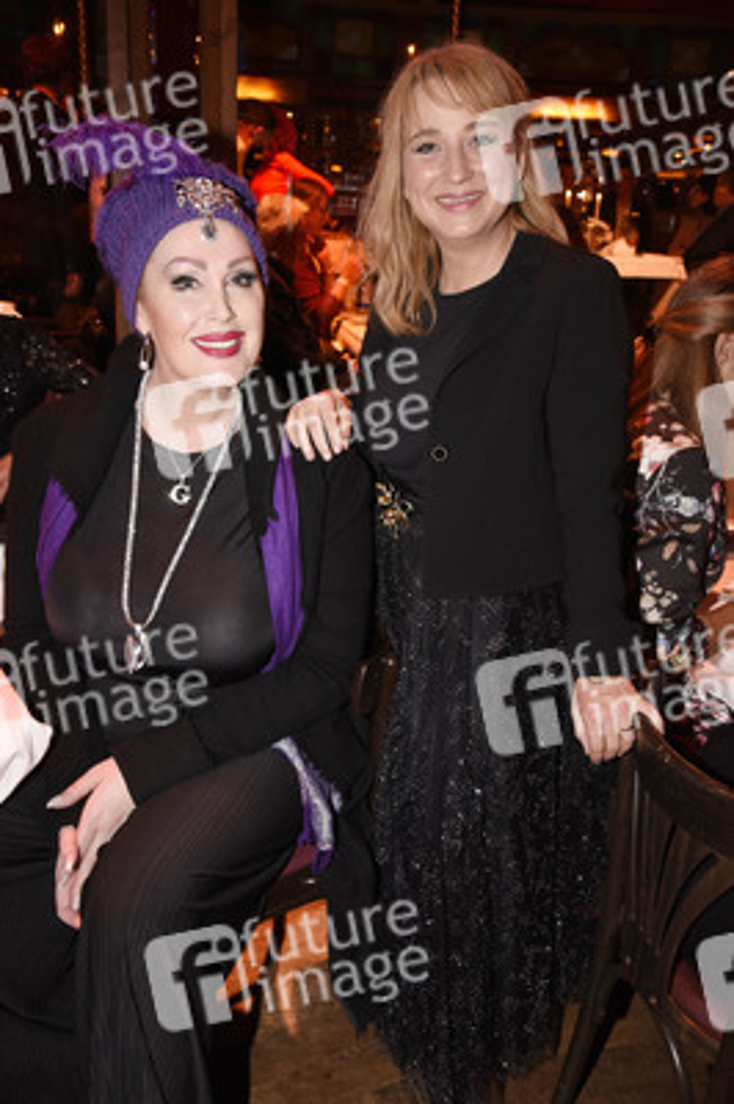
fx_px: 980
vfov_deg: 58.8
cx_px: 367
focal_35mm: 32
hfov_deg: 41.0
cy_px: 552
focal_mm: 32
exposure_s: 1/60
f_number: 6.3
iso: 2000
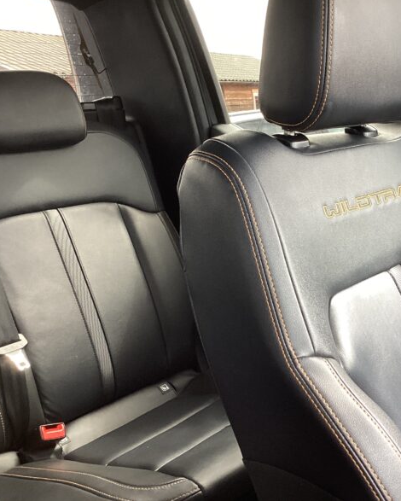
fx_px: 608
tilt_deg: -13.4
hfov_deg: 35.8
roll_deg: +4.3
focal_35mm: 41
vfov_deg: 44.8
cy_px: 247
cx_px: 294
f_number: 2.4
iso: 100
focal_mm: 3.3
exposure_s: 1/120
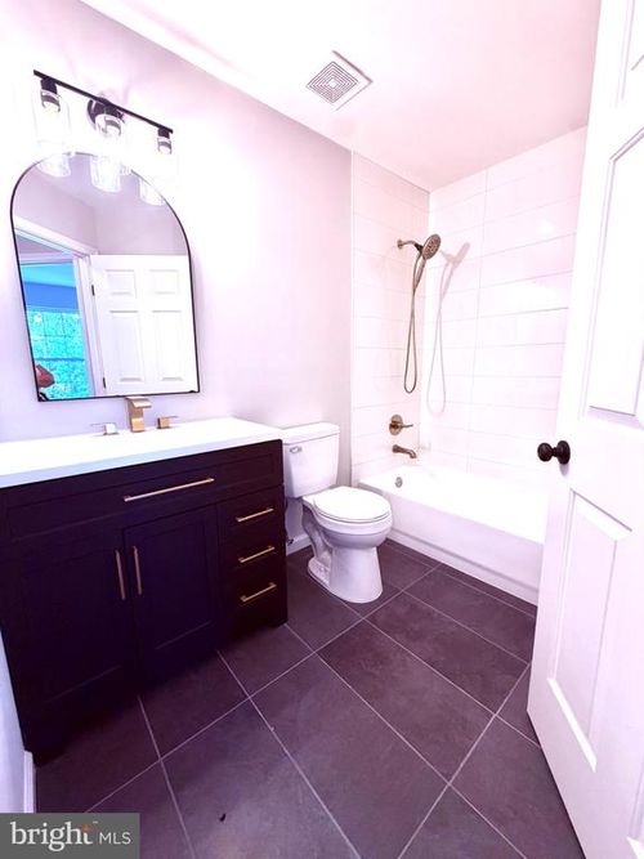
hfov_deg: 85.7
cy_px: 430
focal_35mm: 14
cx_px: 322
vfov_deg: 102.1
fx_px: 347
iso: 250
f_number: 2.2
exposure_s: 1/120
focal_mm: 2.22
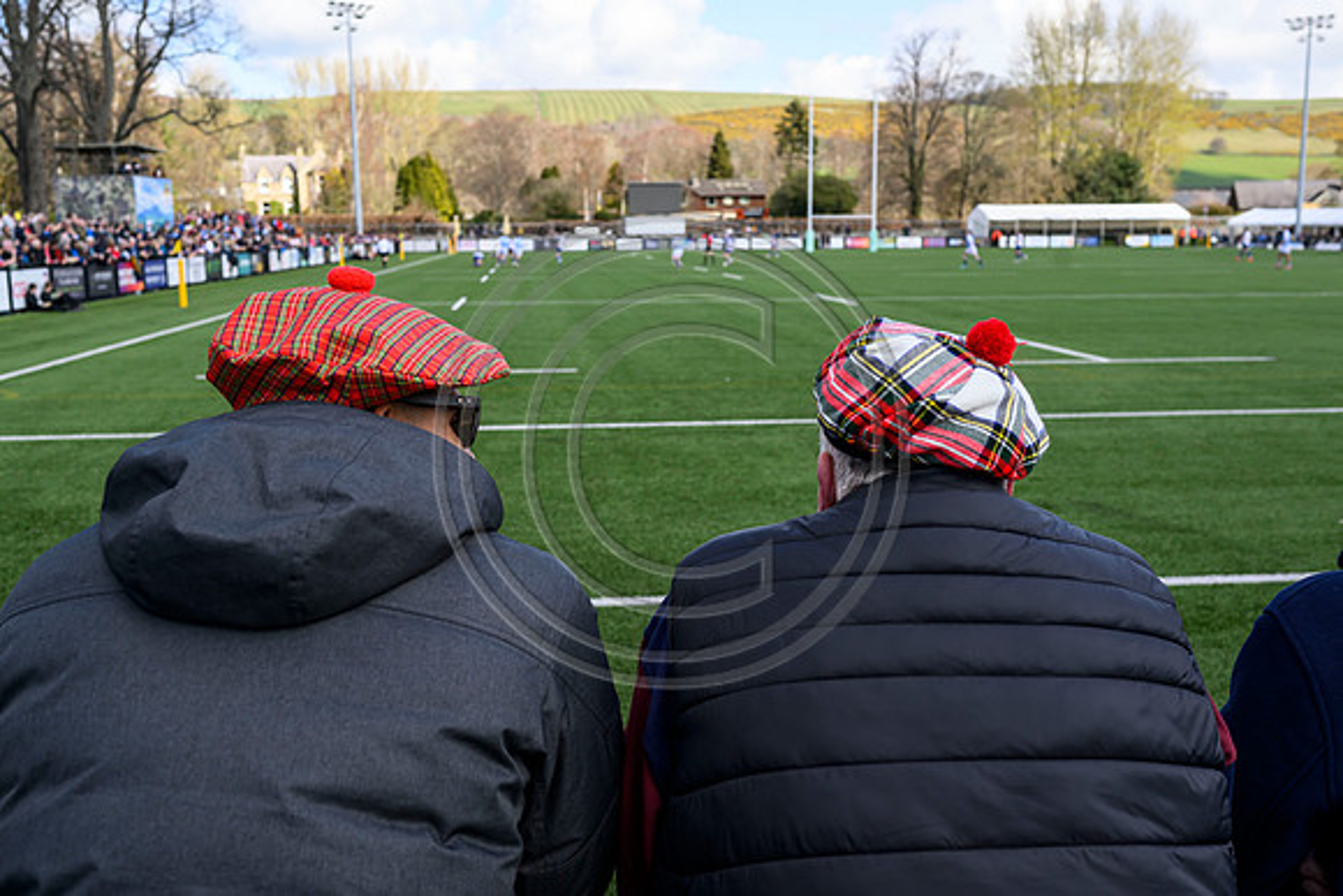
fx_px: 1332
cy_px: 448
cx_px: 672
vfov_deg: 37.2
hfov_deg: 53.5
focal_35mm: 36
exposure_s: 1/640
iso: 400
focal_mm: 35
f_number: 5.6
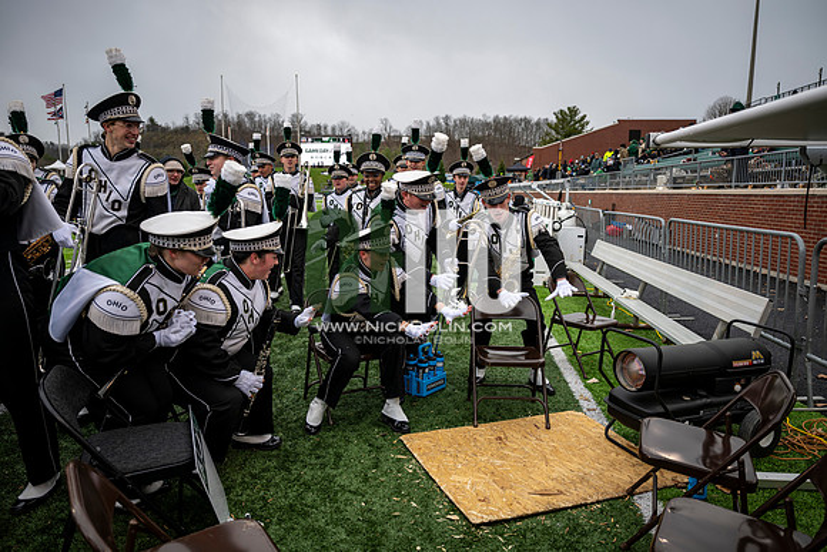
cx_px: 414
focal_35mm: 24
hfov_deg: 73.7
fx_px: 551
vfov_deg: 53.2
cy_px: 276
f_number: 2.8
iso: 100
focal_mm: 24
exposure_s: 1/500
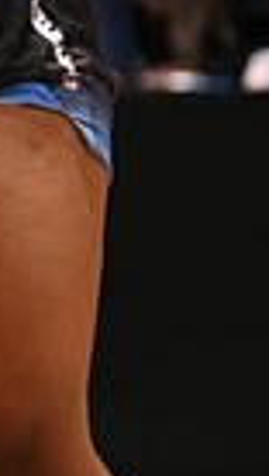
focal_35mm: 585
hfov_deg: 2.1
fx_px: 7391
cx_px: -624
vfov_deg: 3.7
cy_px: -140
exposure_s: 1/120
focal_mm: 89
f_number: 2.8
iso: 450
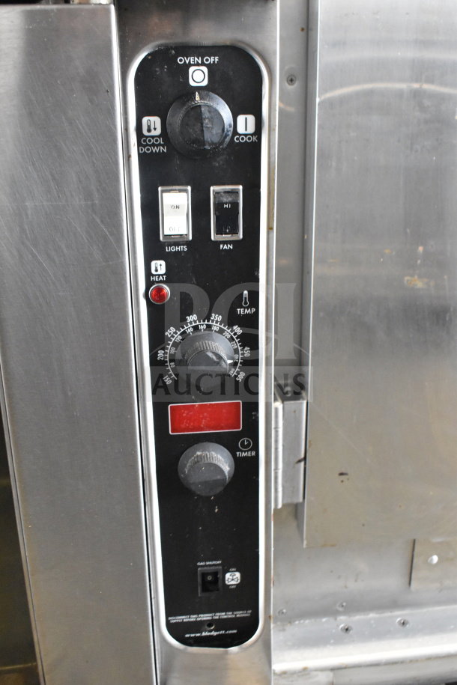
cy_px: 342
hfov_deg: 35.5
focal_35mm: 38
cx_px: 228
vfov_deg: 51.3
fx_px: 714
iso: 6400
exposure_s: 1/125
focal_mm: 25
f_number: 5.6
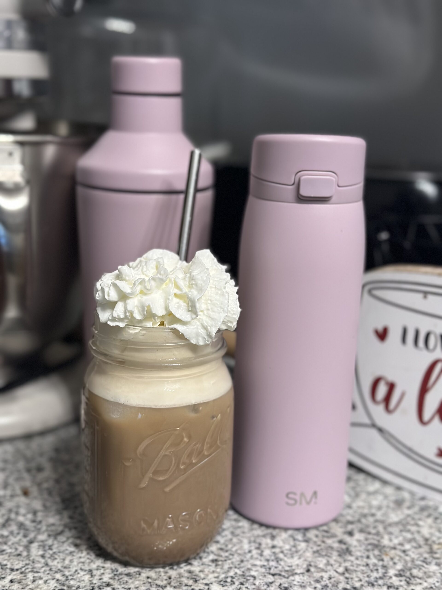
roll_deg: -2.7
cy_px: 295
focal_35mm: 48
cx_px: 221
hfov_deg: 30.3
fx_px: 817
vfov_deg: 39.7
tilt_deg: -13.6
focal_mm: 6.86
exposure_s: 1/60
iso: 320
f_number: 1.78
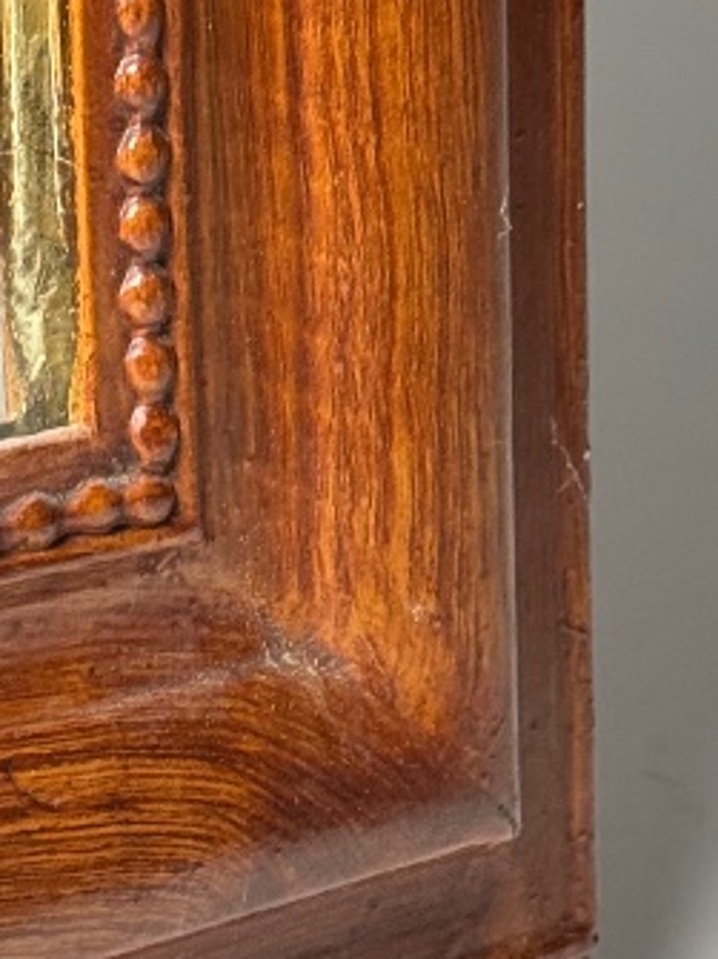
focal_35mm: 172
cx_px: 117
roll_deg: -3.2
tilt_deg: -18.5
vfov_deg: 11.5
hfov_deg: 8.6
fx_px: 4760
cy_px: 266
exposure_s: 1/50
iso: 125
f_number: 1.78
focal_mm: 6.76
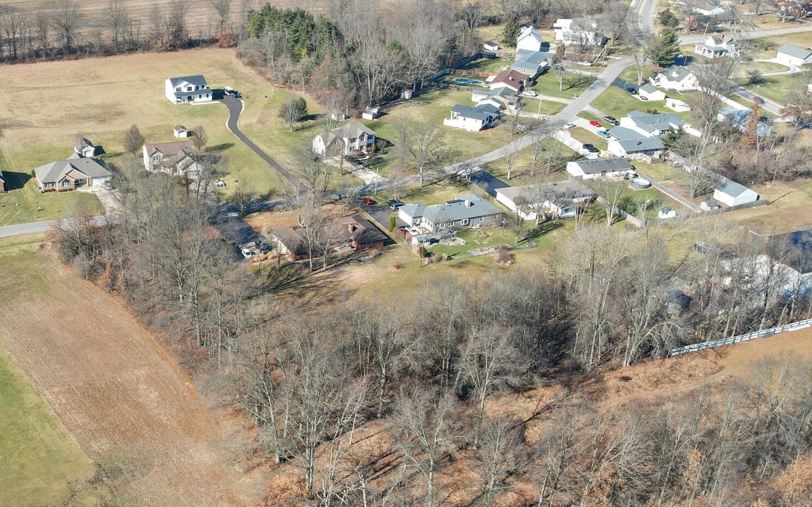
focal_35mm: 45
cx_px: 198
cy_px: 271
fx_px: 996
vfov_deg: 28.6
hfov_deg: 42.9
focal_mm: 8.38
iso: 100
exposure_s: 1/640
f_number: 2.8
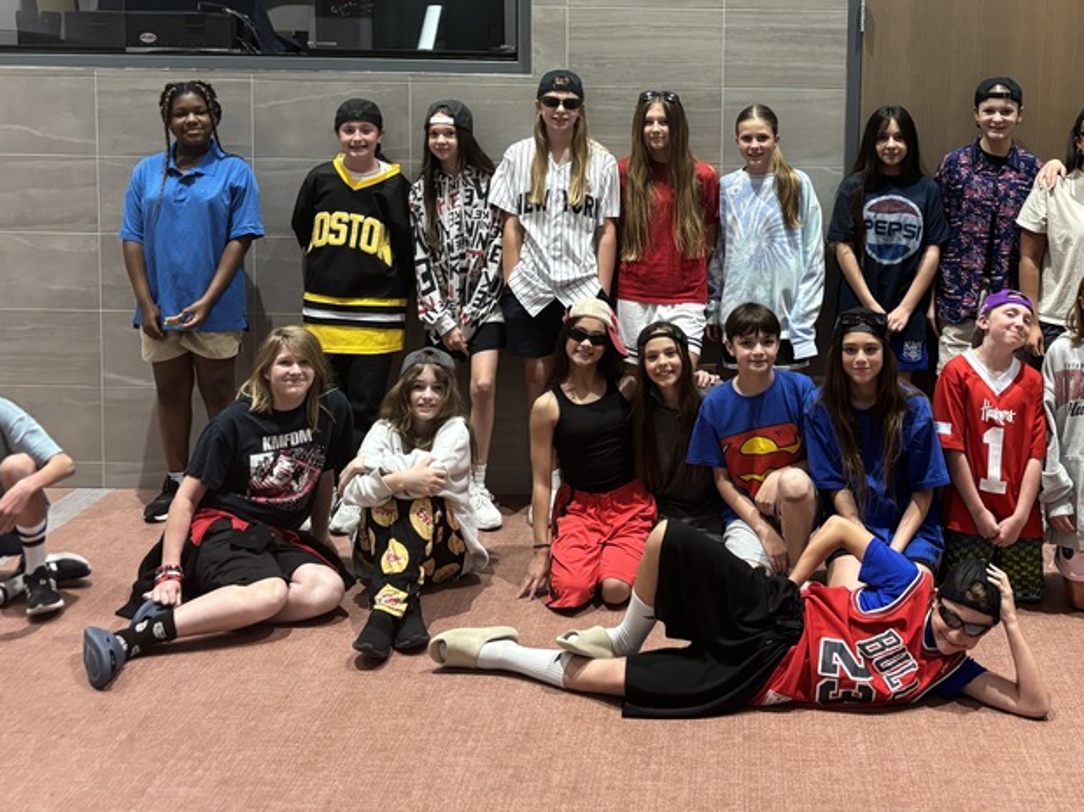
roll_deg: -0.7
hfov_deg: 43.2
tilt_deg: -6.3
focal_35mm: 43
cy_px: 164
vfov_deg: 32.7
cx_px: 723
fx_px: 1346
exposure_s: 1/60
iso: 250
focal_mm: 5.96
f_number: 1.6
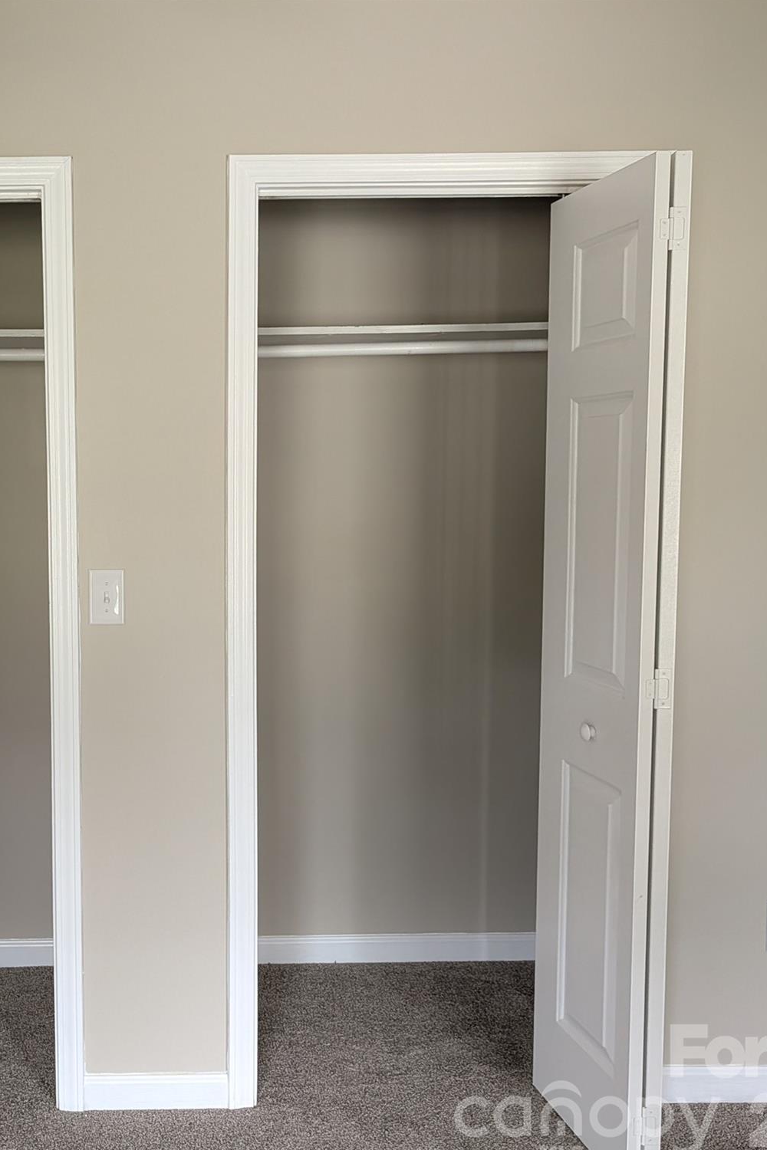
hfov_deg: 37.2
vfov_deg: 55.8
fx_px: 1086
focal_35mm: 34
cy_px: 586
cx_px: 131
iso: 237
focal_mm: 6.9
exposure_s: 1/135
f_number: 1.68
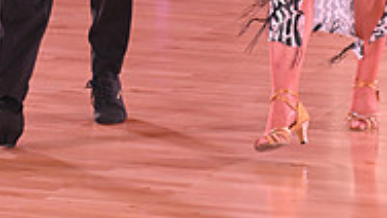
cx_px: 170
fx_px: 2988
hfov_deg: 7.4
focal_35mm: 291
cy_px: -191
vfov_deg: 4.1
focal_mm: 90
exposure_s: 1/200
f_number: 5
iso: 1600
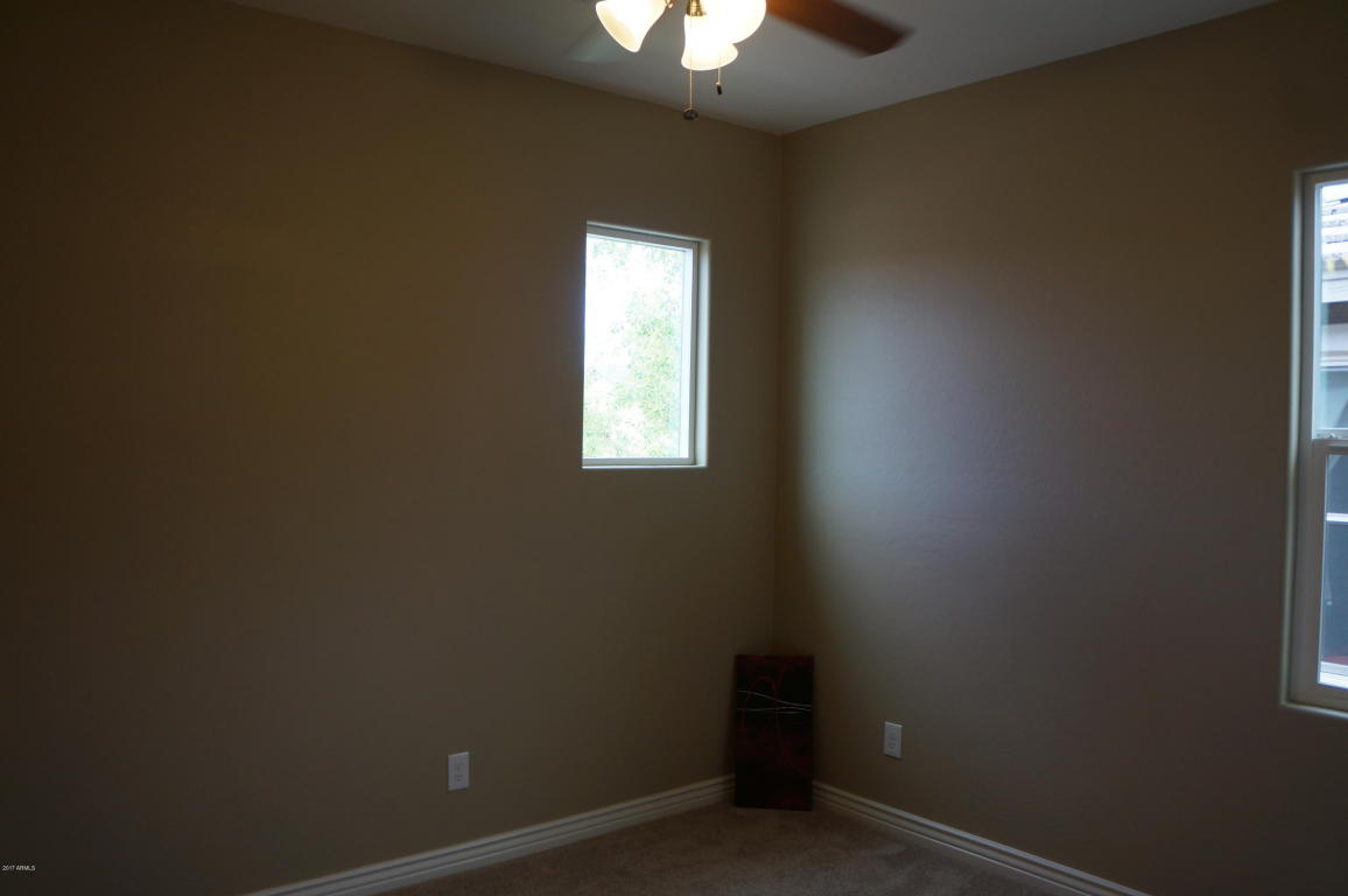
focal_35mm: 27
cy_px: 448
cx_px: 674
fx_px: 1010
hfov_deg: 67.4
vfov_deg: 47.8
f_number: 4
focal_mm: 18
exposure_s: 1/160
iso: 200
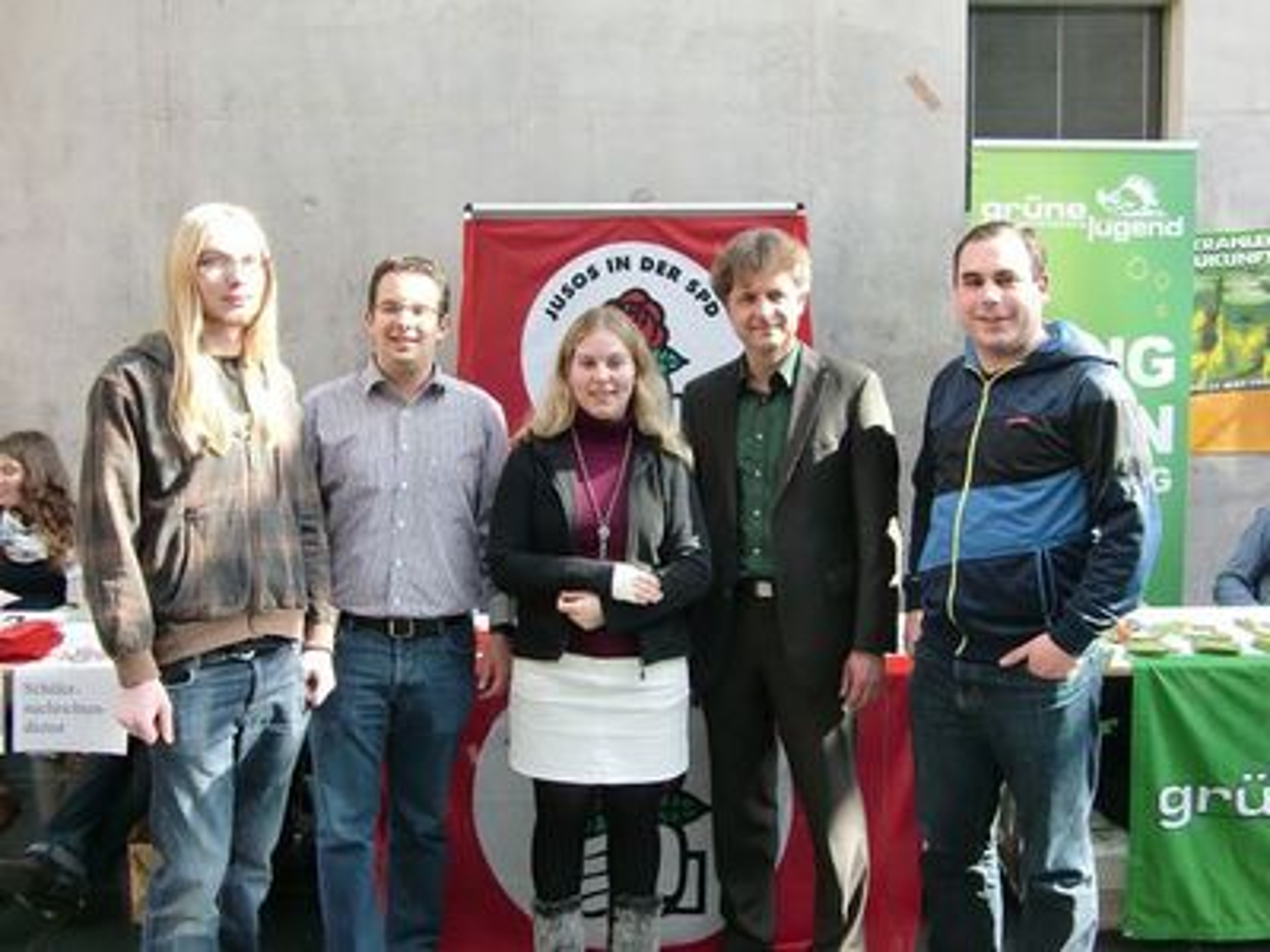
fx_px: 1431
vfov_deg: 36.8
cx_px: 635
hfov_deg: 47.9
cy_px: 476
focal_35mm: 39
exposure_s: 1/100
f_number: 3
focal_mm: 6.9
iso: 200
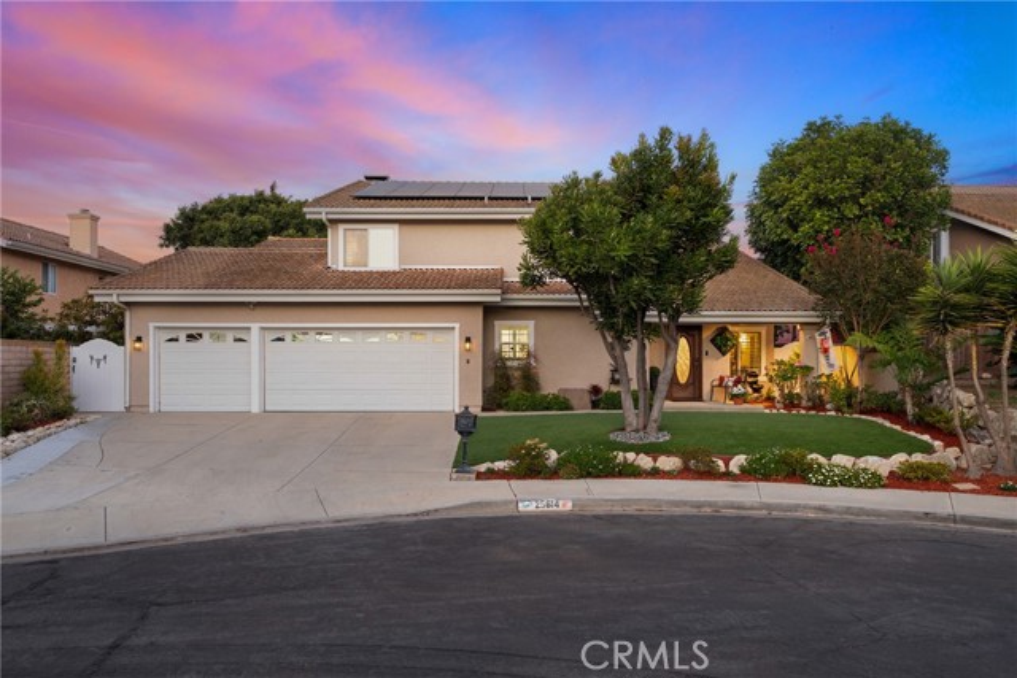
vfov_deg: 50.4
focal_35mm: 26
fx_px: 720
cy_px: 339
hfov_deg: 70.4
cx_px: 508
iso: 250
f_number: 9
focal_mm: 25.5
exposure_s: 1.6
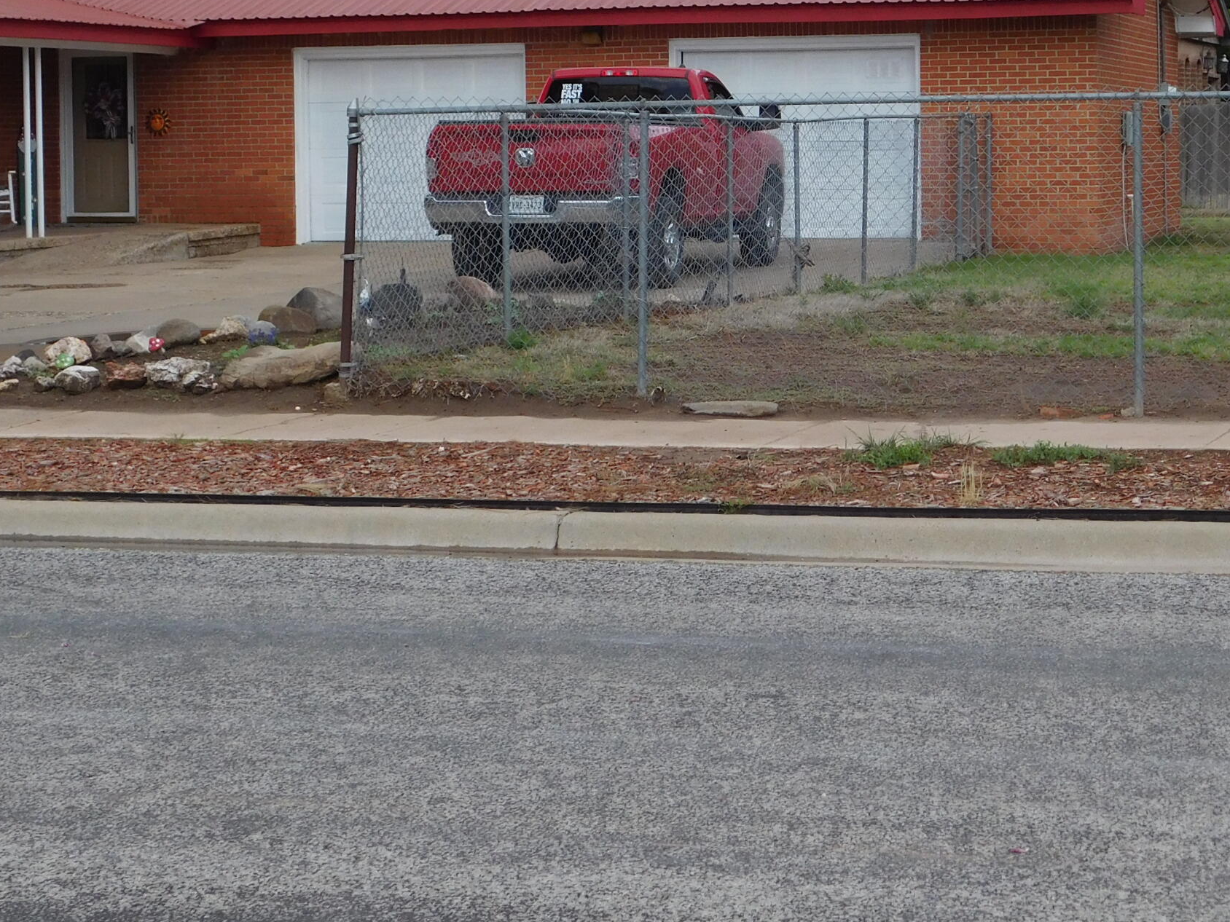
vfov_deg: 18.2
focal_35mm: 80
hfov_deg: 24.4
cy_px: 157
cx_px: 761
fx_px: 2843
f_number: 3.7
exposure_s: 1/800
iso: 125
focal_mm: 8
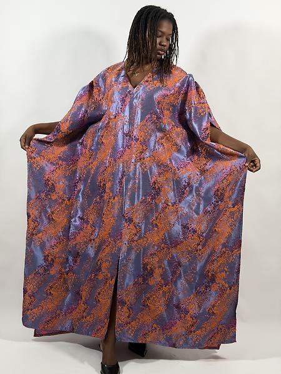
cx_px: 140
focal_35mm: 48
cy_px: 187
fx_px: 520
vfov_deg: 39.7
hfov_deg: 30.3
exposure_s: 1/100
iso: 125
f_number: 1.78
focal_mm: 6.76
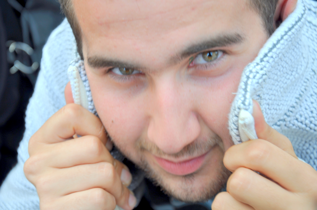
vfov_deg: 15.7
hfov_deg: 23.4
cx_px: 158
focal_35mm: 87
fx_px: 765
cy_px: 105
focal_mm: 58
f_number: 5
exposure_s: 1/25
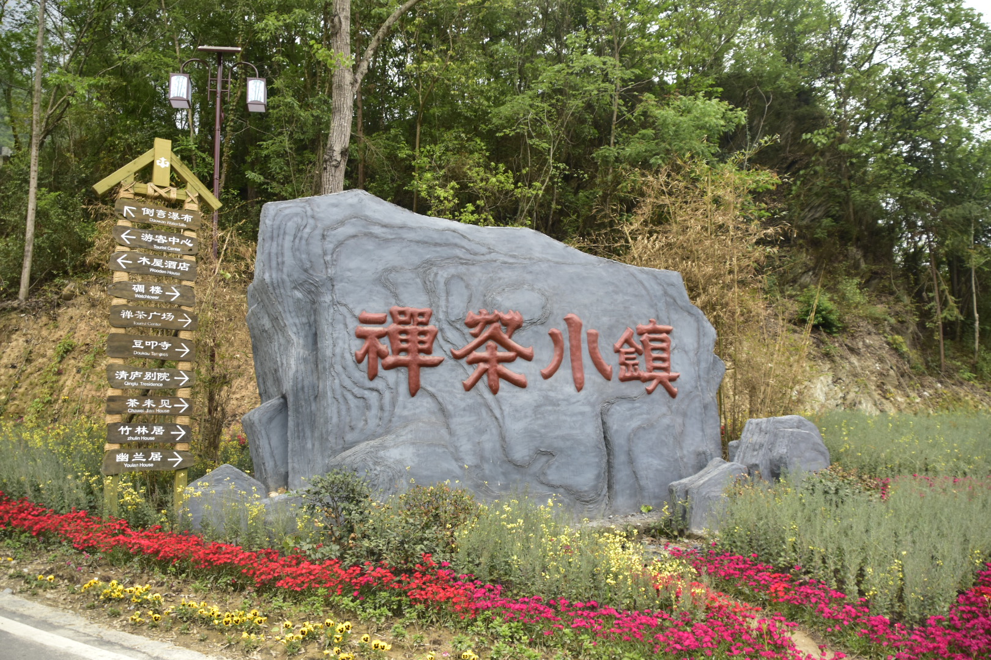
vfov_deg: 47.9
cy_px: 330
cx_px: 496
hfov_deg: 67.4
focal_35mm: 27
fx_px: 743
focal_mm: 18
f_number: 3.5
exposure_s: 1/500
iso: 320
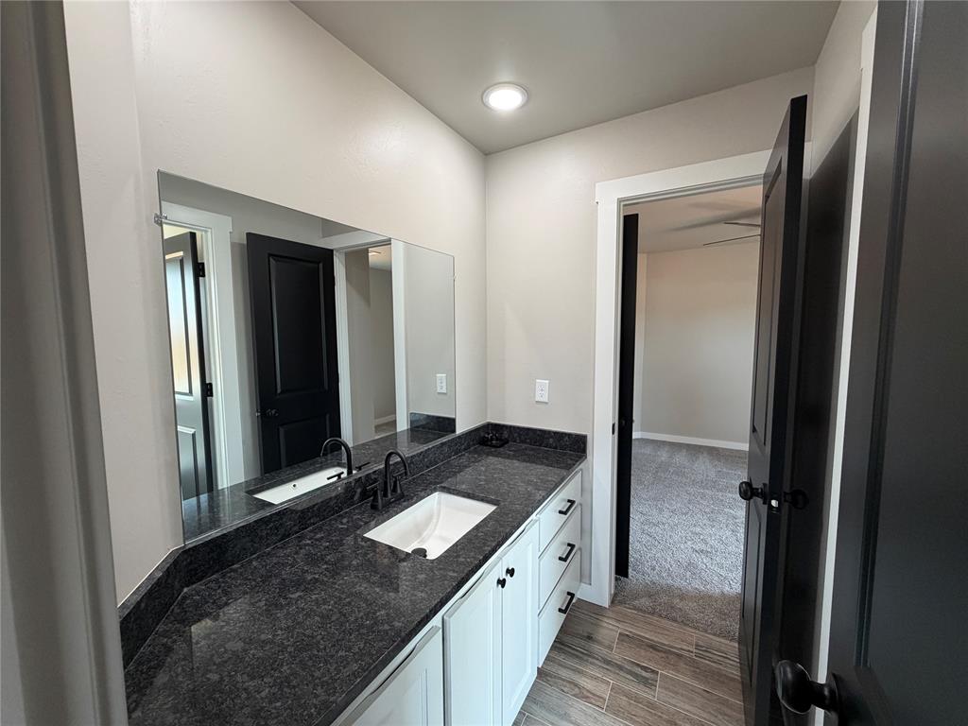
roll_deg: +1.3
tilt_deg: -3.6
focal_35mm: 14
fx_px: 391
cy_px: 363
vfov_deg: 85.7
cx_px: 484
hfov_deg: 102.1
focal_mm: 2.22
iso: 200
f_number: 2.2
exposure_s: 1/120
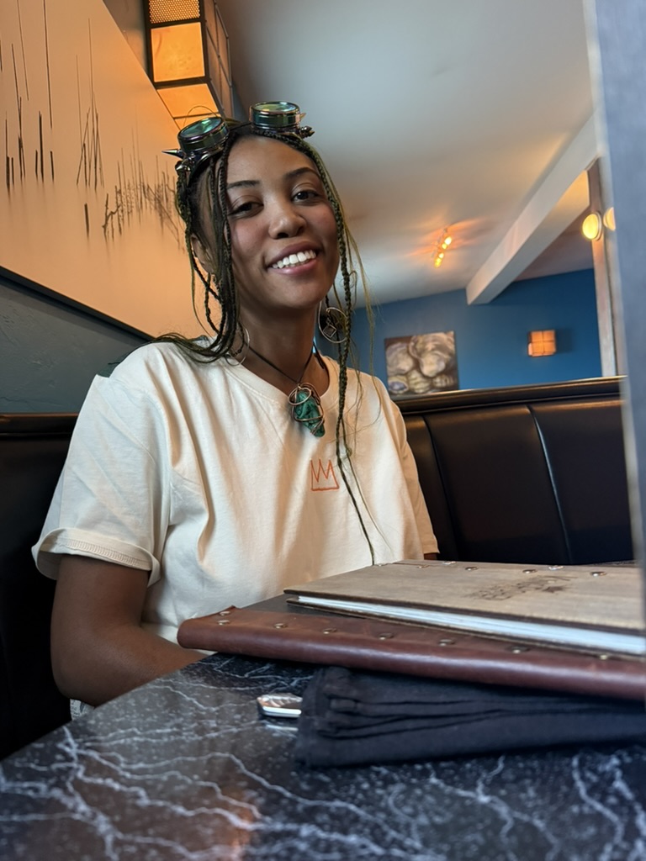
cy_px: 430
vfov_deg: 71.6
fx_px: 597
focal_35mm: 24
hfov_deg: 56.8
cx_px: 323
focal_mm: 6.76
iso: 800
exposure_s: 1/40
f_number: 1.78
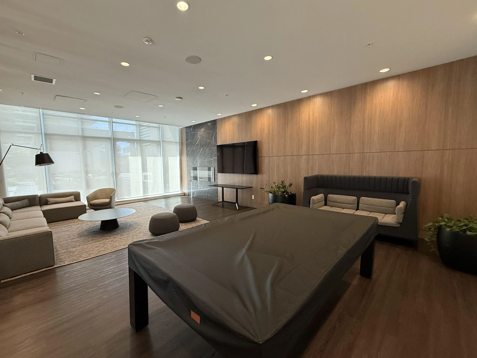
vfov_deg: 81.7
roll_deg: +0.8
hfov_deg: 98.0
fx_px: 207
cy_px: 181
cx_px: 222
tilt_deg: -5.3
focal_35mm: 15
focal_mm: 2.22
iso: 200
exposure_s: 1/60
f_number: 2.2
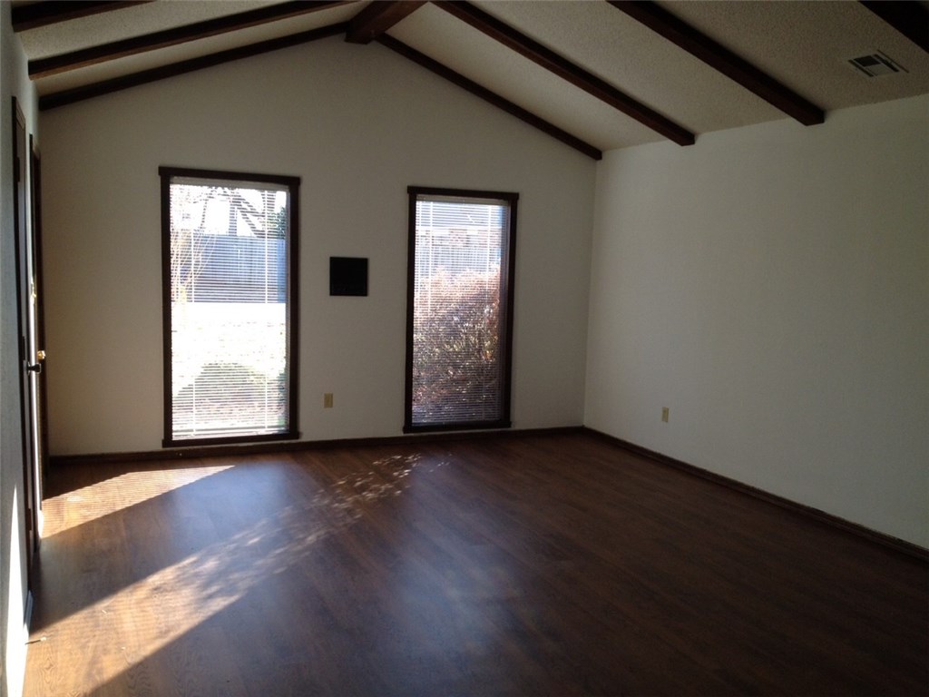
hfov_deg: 52.6
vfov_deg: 40.7
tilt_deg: -8.5
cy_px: 348
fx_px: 939
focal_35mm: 35
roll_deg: -2.0
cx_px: 464
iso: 80
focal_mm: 4.28
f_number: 2.4
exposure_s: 1/120
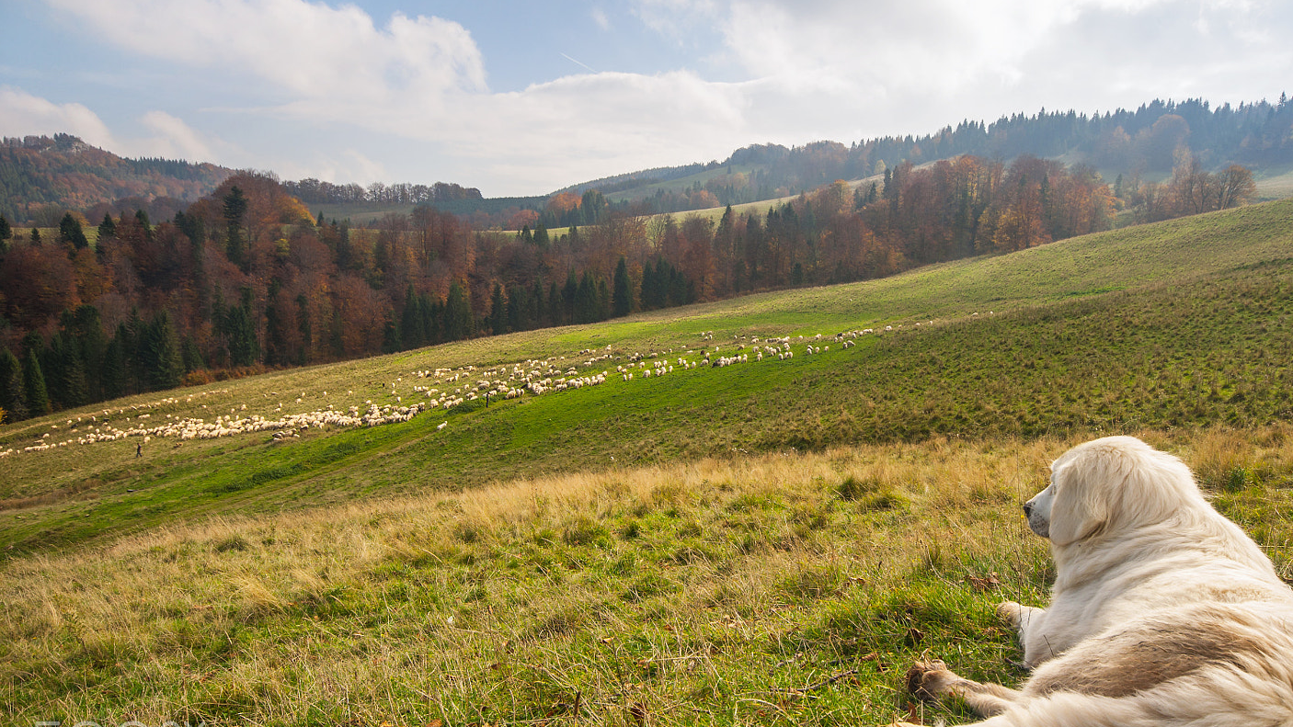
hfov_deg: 73.8
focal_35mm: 25
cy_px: 375
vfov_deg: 46.0
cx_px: 713
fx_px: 857
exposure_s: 1/125
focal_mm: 14
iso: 200
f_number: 10
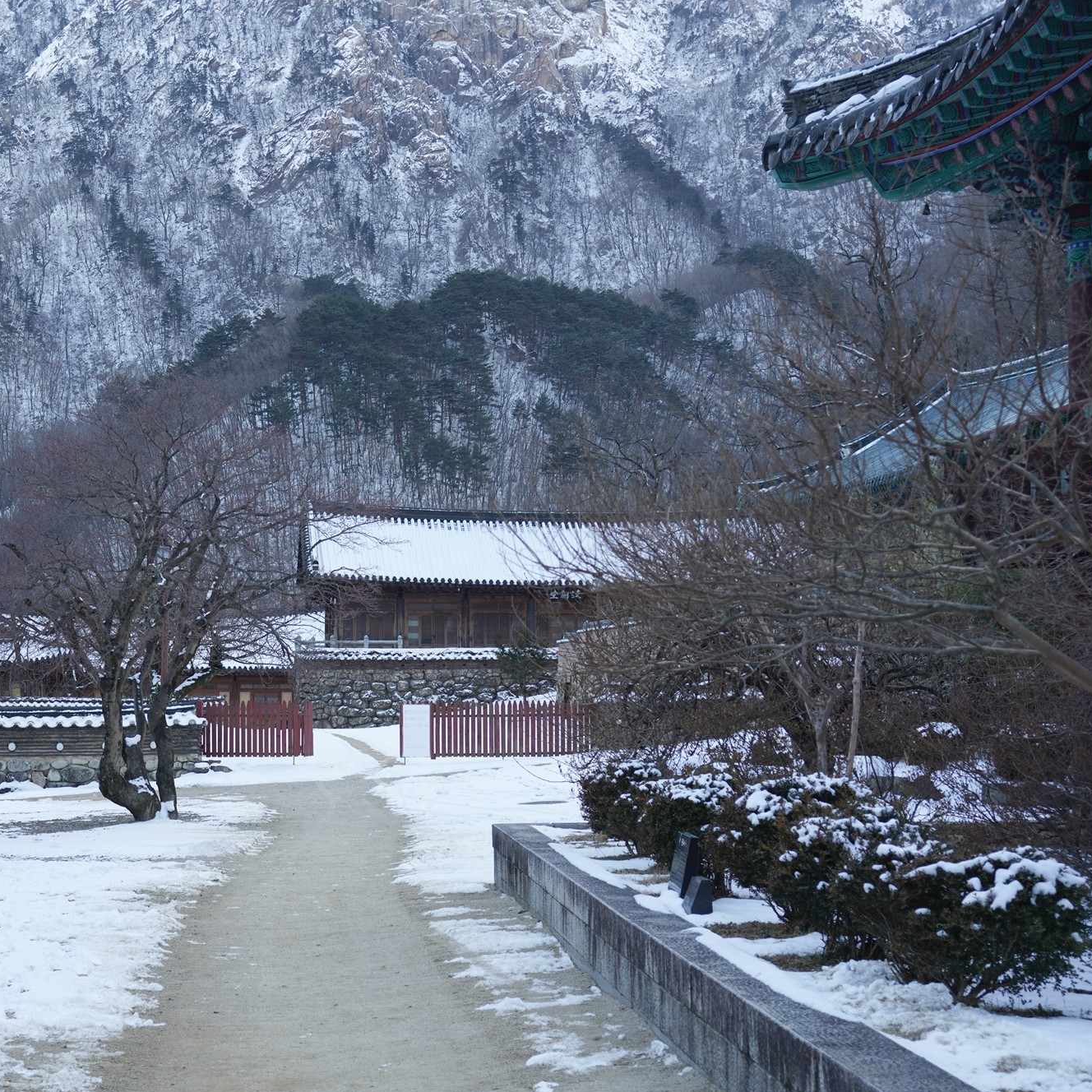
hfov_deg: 26.6
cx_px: 280
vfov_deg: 26.9
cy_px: 547
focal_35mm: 64
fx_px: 2284
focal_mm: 50
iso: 250
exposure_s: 1/100
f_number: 7.1
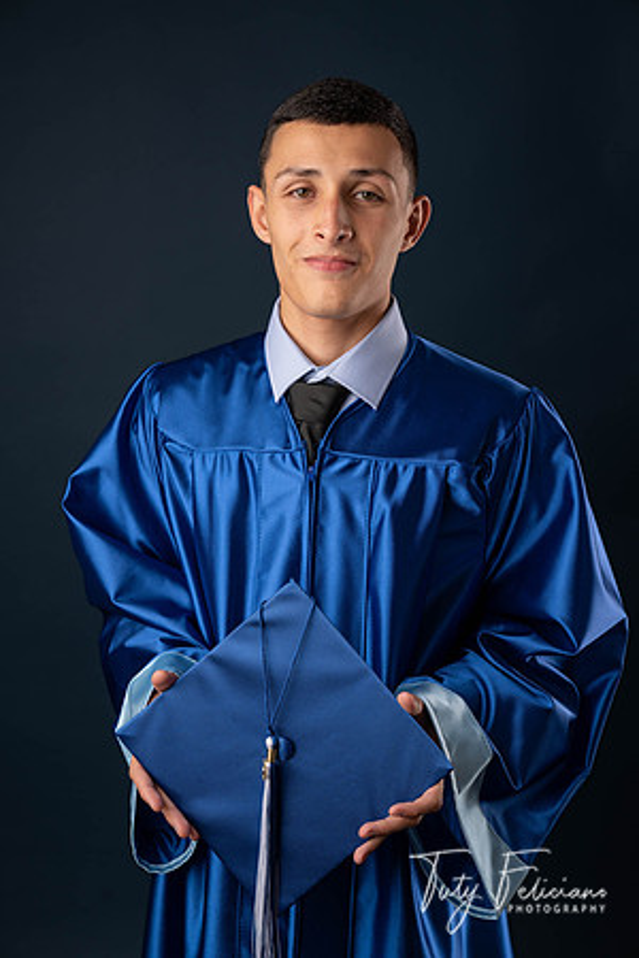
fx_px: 1624
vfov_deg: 32.9
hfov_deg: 22.3
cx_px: 320
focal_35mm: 61
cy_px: 479
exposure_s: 1/100
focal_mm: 61
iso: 200
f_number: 5.6
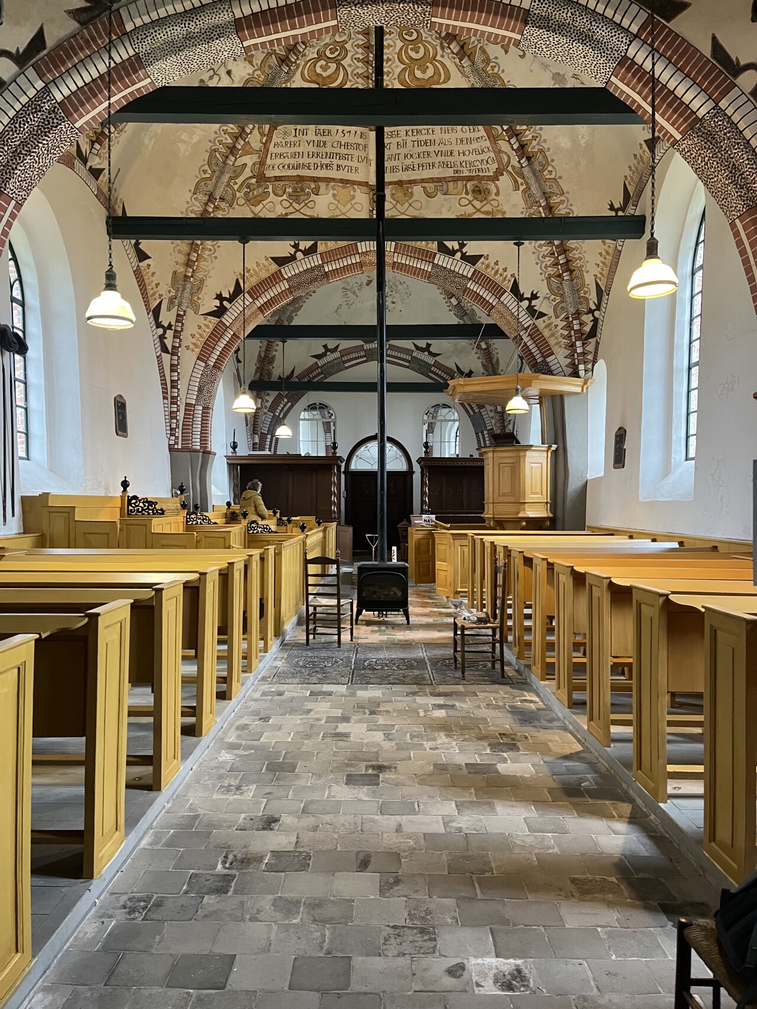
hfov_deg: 53.1
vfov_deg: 67.3
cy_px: 504
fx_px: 758
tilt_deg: +0.6
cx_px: 378
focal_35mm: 26
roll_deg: +1.1
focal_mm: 5.1
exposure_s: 1/50
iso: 500
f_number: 1.6
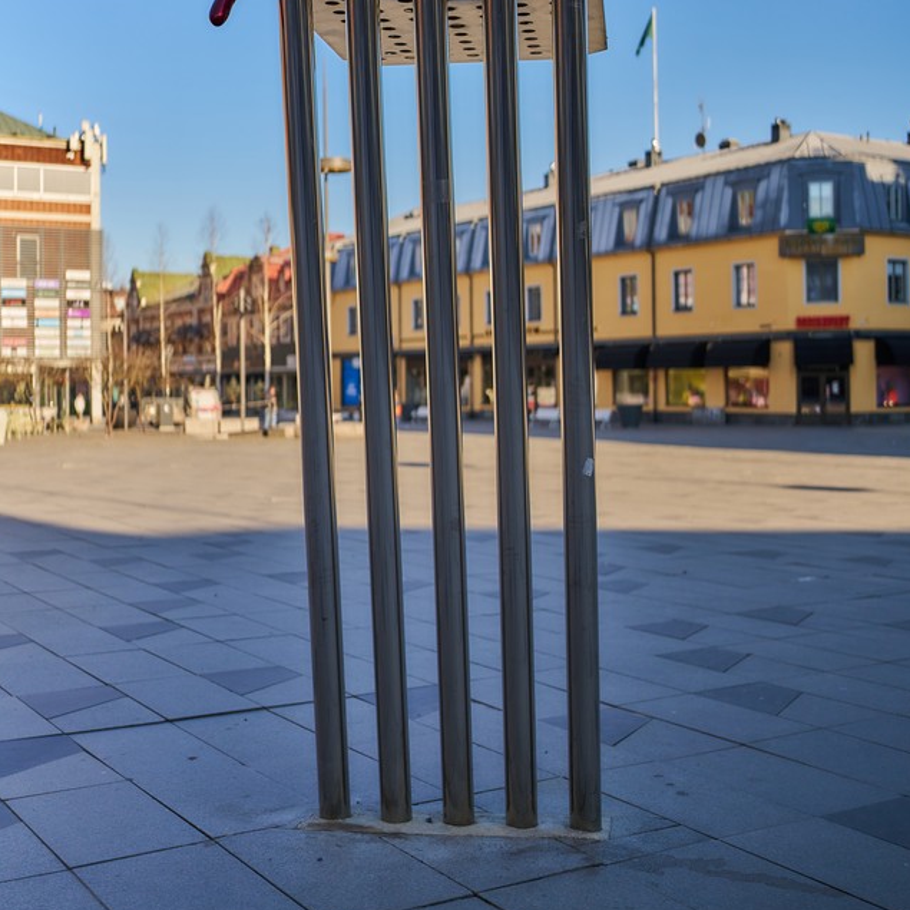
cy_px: 355
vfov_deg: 37.4
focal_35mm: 45
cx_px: 457
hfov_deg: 37.6
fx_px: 1338
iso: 100
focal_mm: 35
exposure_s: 1/5000
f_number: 1.4
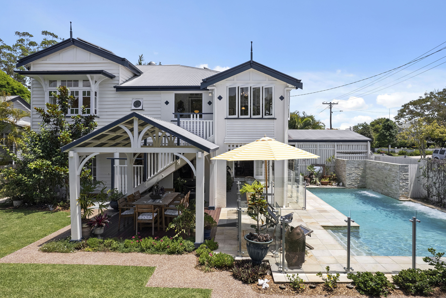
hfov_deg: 78.6
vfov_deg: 57.3
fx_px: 273
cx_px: 223
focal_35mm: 22
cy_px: 149
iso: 130
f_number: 2.8
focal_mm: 8.38
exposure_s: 1/1000
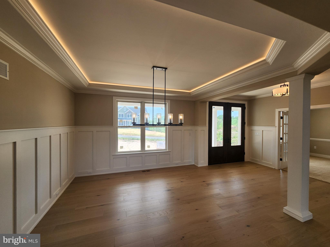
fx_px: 124
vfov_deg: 89.9
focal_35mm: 13
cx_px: 165
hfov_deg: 106.2
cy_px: 124
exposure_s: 1/173
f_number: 2.2
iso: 50
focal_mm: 2.2
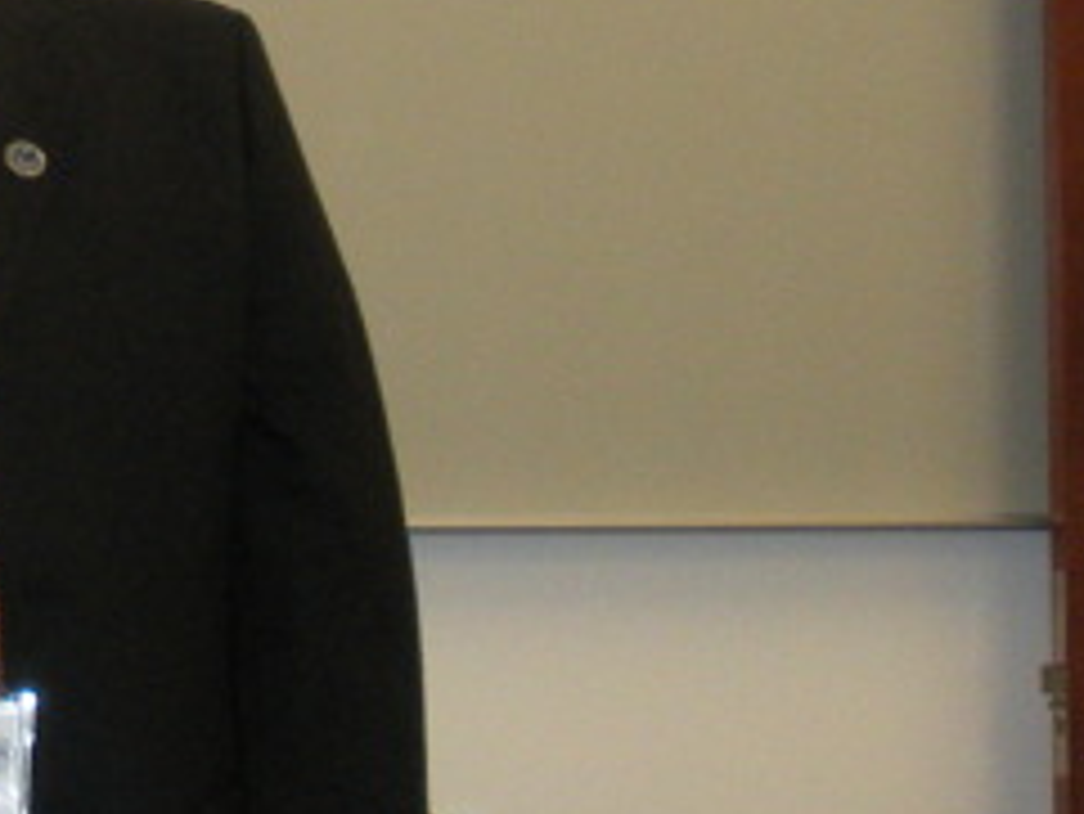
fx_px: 4794
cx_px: -67
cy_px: 40
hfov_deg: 12.7
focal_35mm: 153
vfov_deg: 9.7
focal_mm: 6.3
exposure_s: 1/44.5
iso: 191
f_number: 3.5
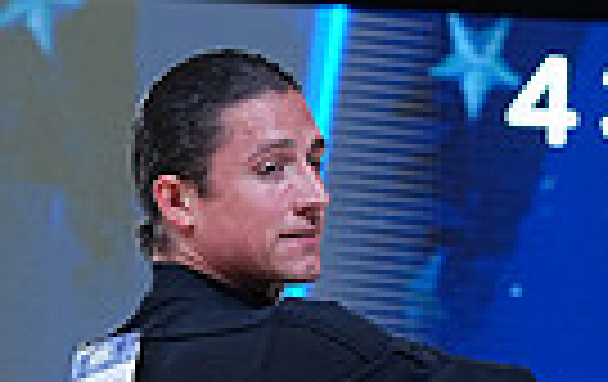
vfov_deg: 4.3
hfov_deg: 6.8
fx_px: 5081
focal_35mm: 306
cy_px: 809
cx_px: 646
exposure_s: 1/500
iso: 1250
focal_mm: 70
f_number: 4
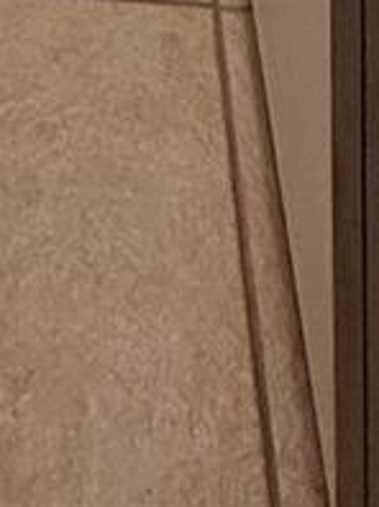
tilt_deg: -7.1
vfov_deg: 11.4
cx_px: -82
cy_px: -1027
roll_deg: +2.0
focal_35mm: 85
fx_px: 1244
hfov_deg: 16.6
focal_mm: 2.22
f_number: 2.2
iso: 160
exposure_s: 1/120
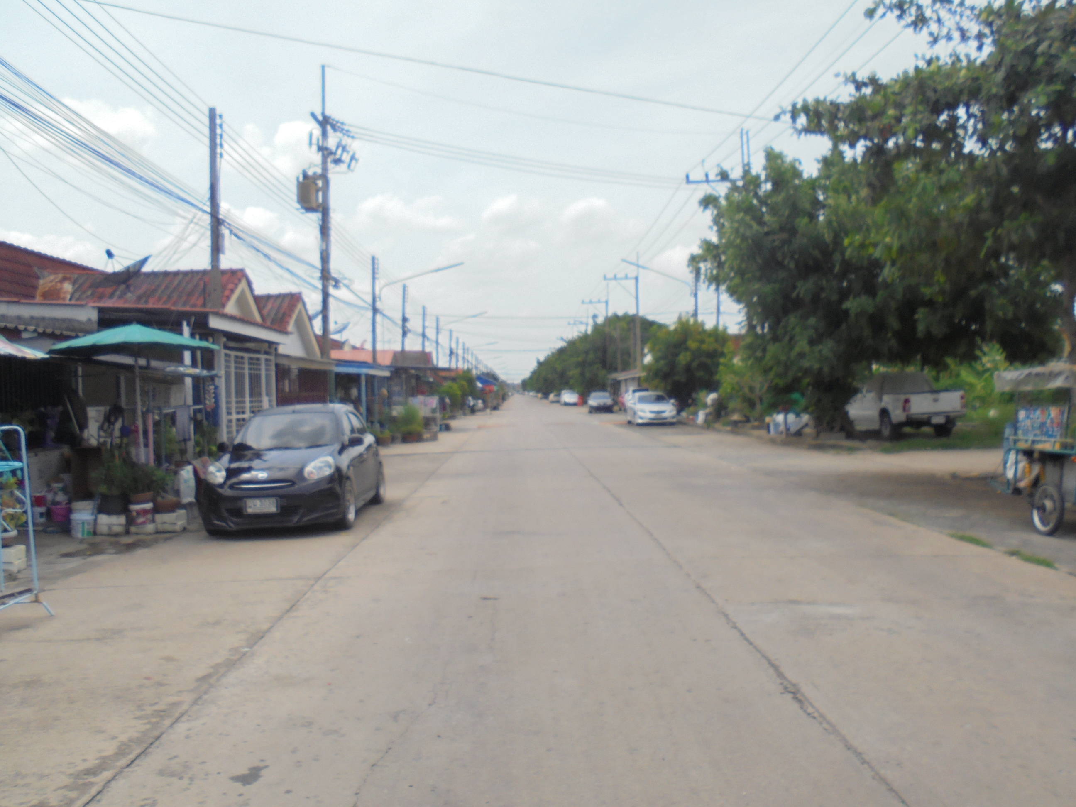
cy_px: 404
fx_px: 901
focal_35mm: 29
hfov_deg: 61.7
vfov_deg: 48.2
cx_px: 538
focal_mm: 5.3
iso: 100
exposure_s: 1/800
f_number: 3.7
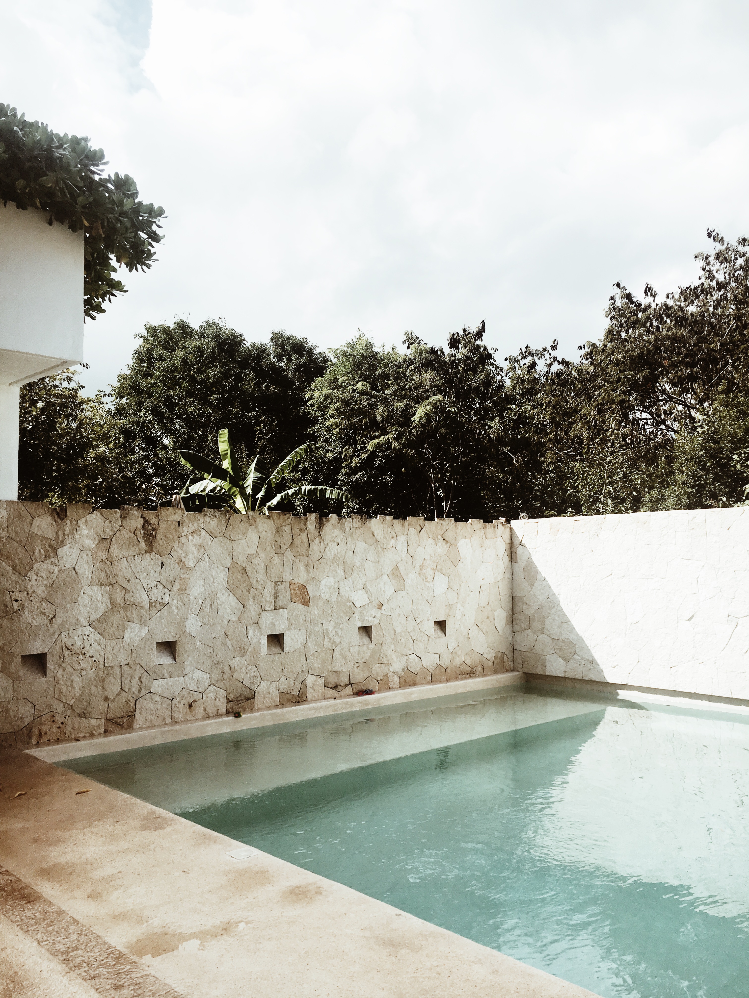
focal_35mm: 29
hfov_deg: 48.2
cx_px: 374
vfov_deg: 61.7
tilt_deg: +4.1
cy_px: 499
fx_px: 837
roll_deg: +1.5
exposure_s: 1/2404
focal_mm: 4.15
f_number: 2.2
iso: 25
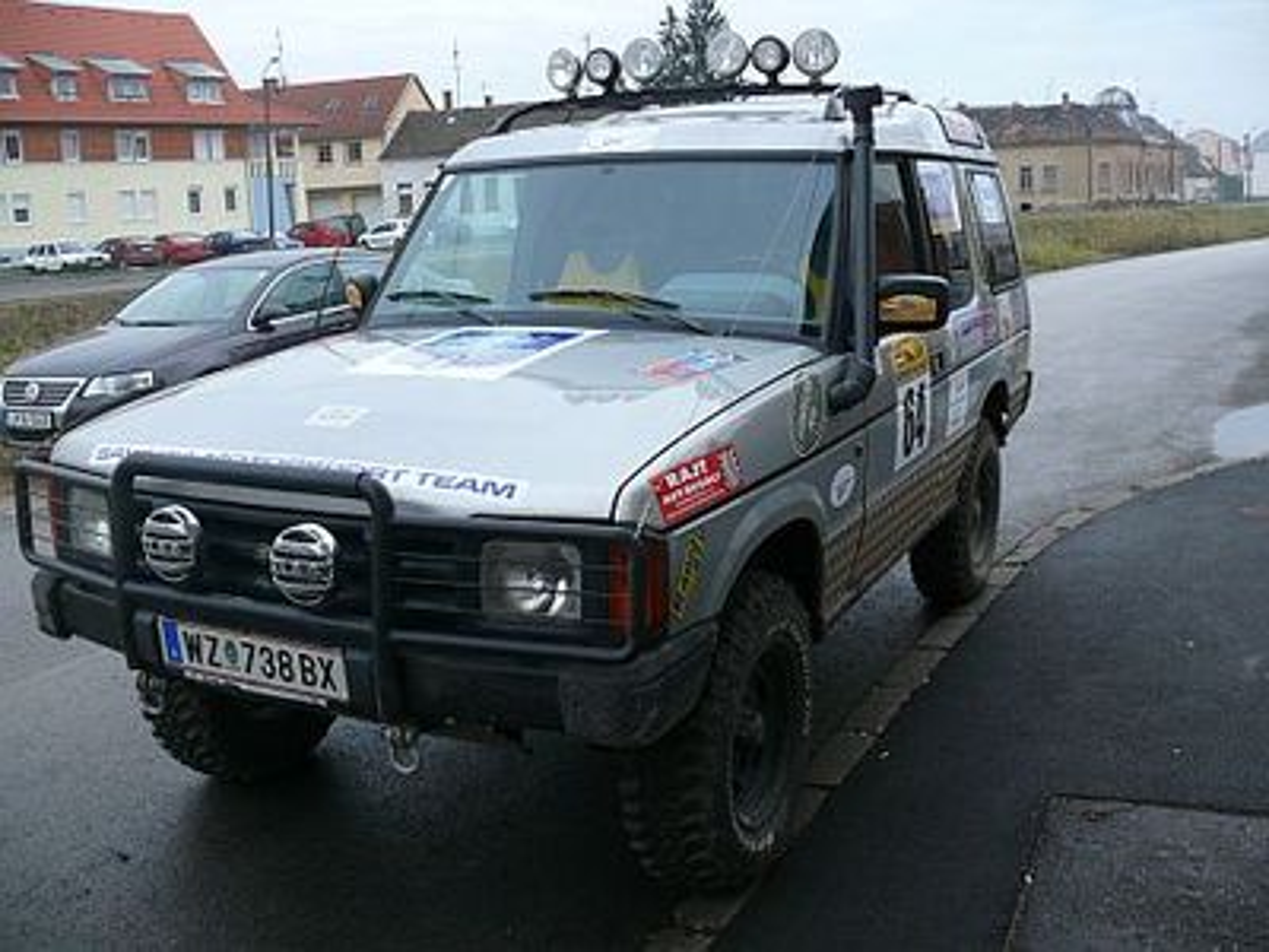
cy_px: 476
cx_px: 634
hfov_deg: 52.6
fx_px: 1283
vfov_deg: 40.7
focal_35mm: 35
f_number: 2.8
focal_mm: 7.4
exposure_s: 1/30
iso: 200
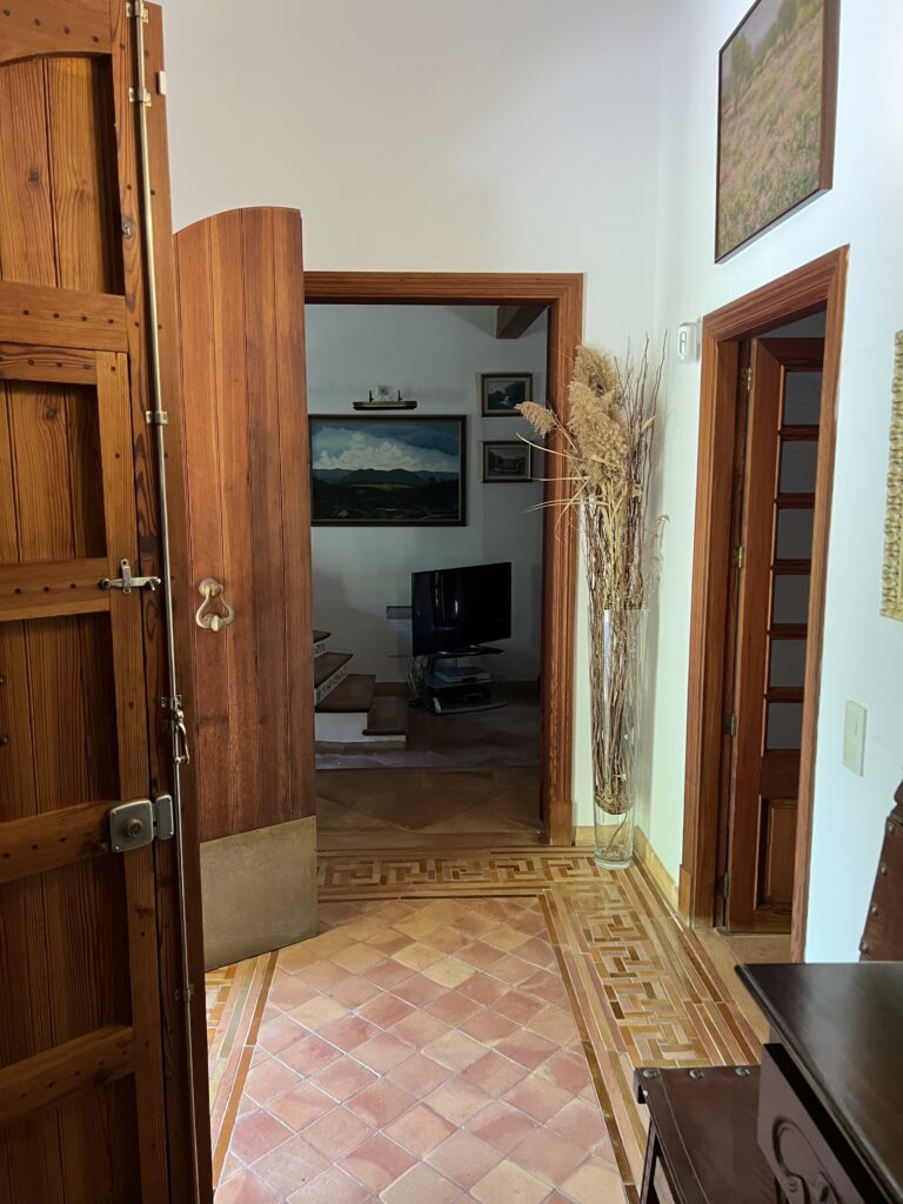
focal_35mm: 26
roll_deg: +2.2
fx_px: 904
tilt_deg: -5.7
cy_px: 602
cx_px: 452
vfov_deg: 67.3
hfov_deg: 53.1
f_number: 1.5
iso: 250
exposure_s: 1/60
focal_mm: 5.7
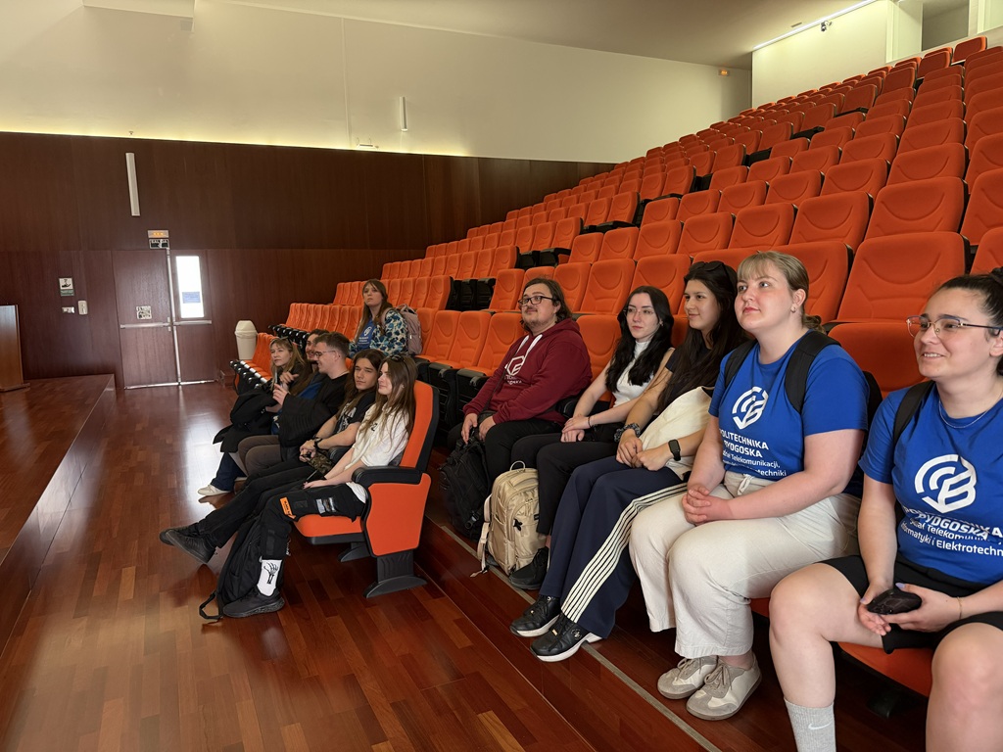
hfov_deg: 71.6
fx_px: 695
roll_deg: +2.0
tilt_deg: -7.9
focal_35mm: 24
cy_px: 376
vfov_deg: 56.8
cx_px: 502
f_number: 1.78
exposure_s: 1/50
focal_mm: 6.76
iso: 400
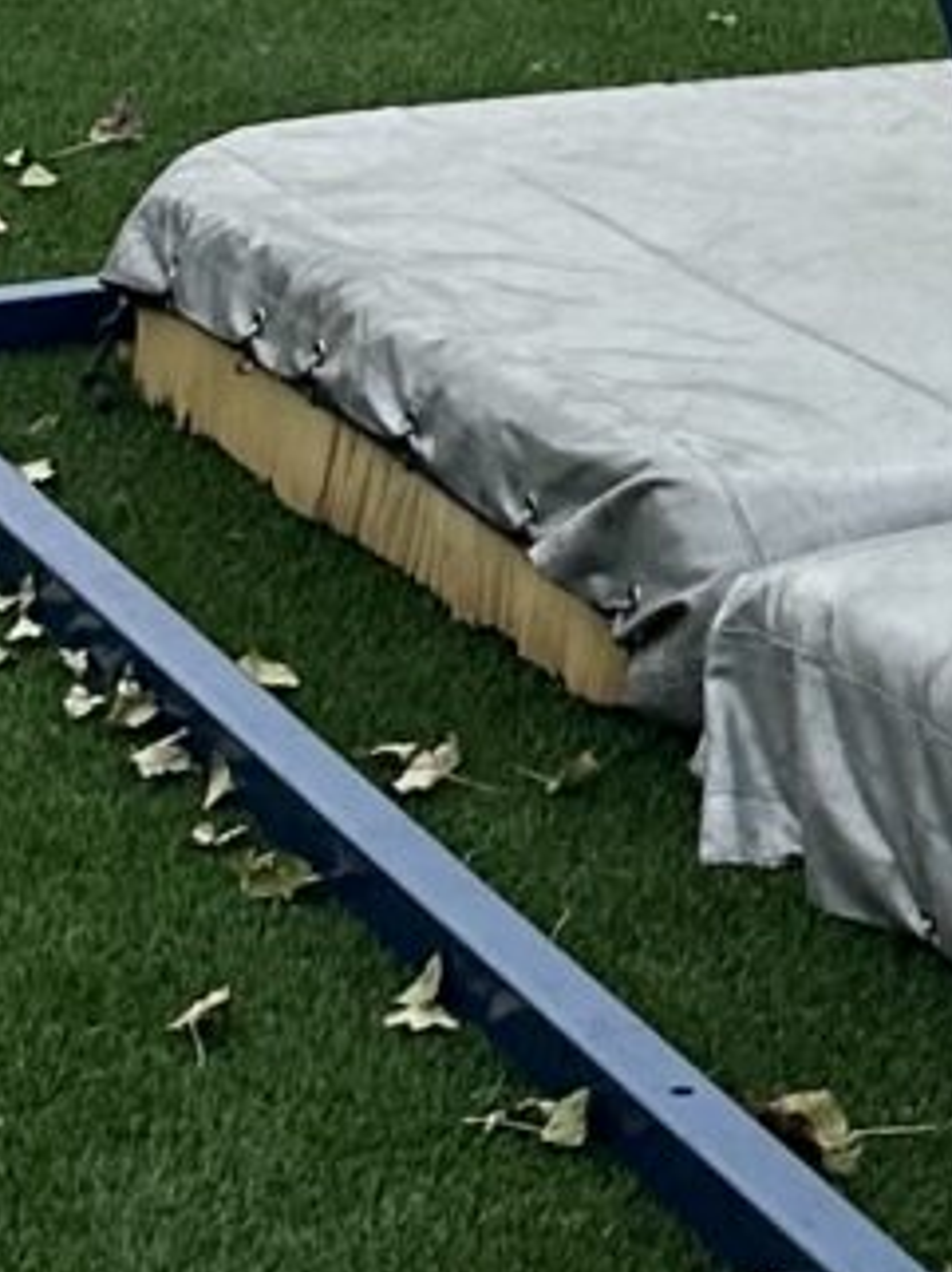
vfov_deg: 9.2
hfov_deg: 7.5
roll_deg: -1.8
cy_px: -1904
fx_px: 7013
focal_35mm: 191
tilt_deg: +4.2
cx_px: 1861
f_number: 1.78
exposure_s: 1/2525
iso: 80
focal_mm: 6.86
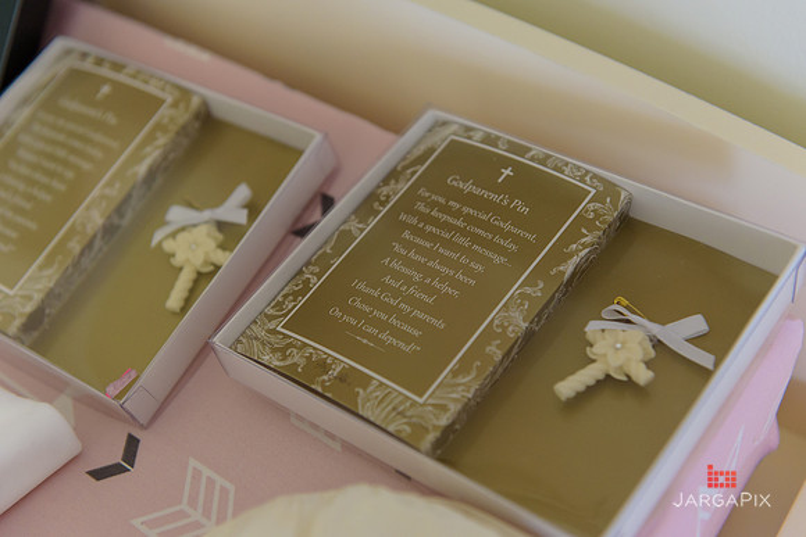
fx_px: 1232
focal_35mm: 55
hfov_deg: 36.2
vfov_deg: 24.6
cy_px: 268
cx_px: 403
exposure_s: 1/125
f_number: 3.2
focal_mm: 55
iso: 1600
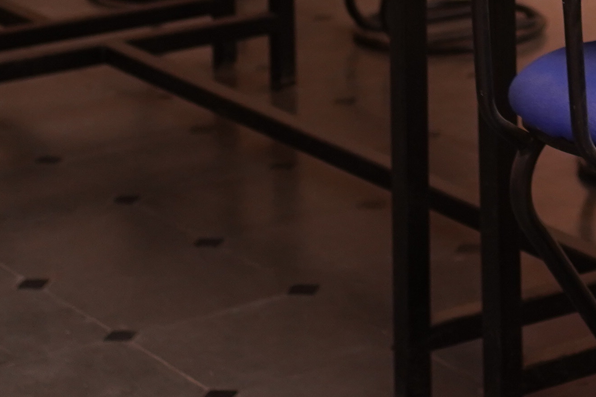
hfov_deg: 12.6
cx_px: 744
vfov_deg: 8.2
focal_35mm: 158
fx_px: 2616
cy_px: -421
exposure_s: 1/80
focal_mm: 35
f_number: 3.2
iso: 1250
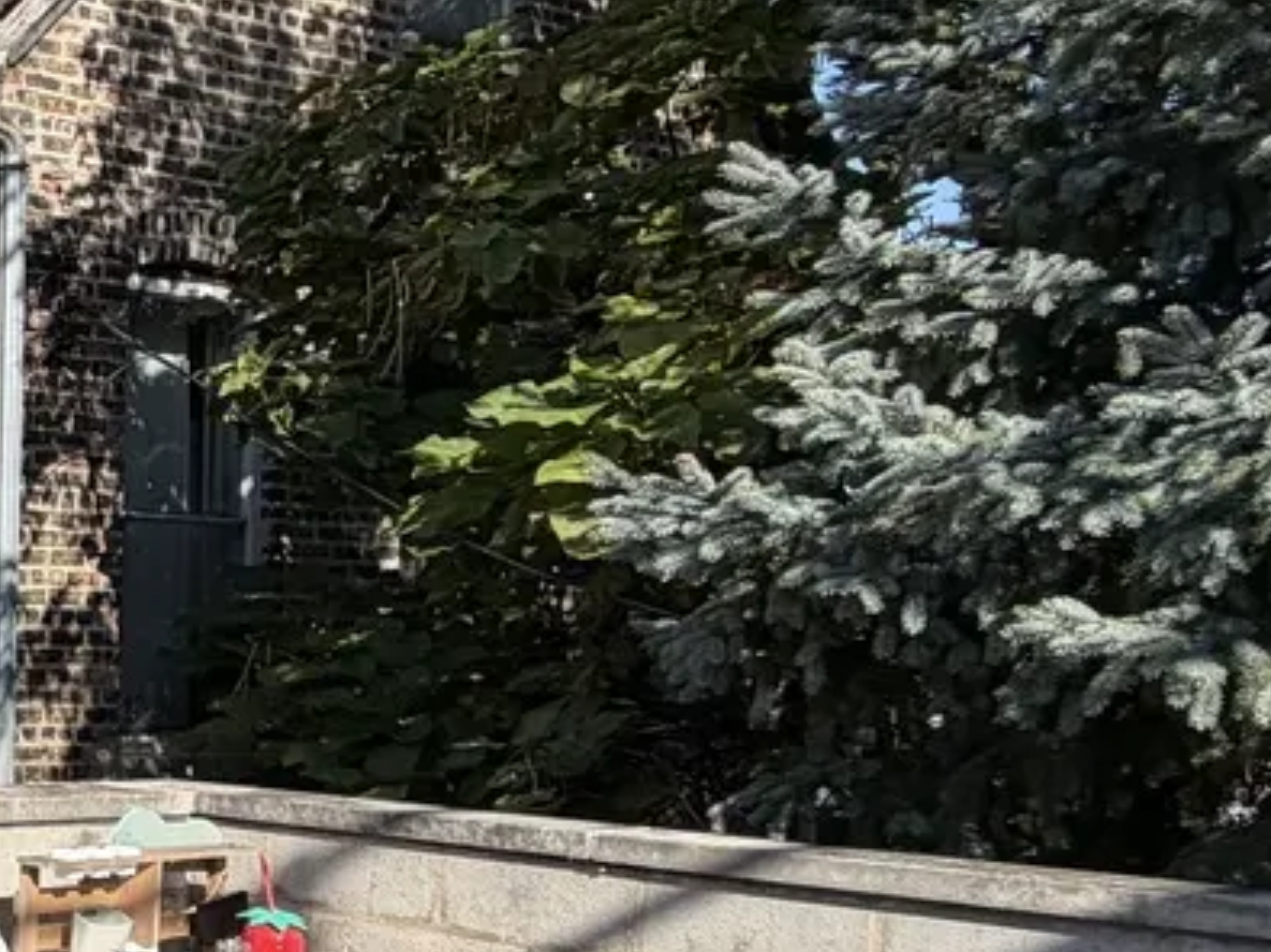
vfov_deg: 28.3
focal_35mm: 51
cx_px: -869
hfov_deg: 23.9
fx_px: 1872
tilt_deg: -1.6
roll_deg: -0.2
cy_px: 656
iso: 20
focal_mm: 2.22
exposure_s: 1/830
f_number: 2.2
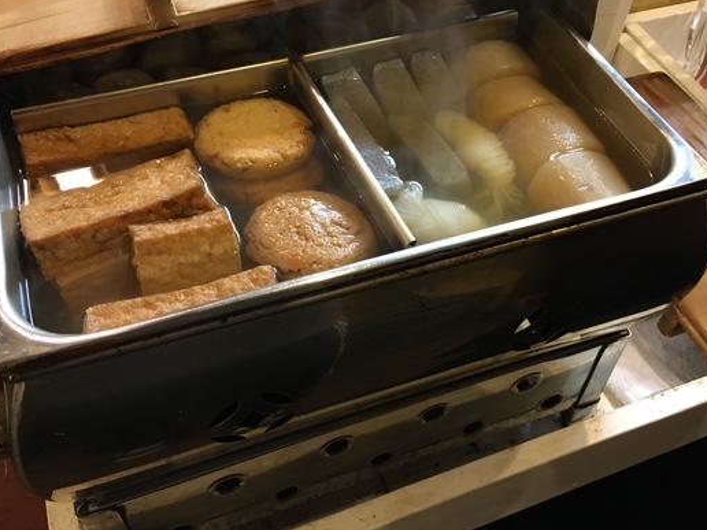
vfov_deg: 39.6
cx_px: 386
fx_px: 735
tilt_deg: -48.8
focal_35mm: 36
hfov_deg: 51.3
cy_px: 247
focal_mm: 4.15
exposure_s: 1/24
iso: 200
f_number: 2.2
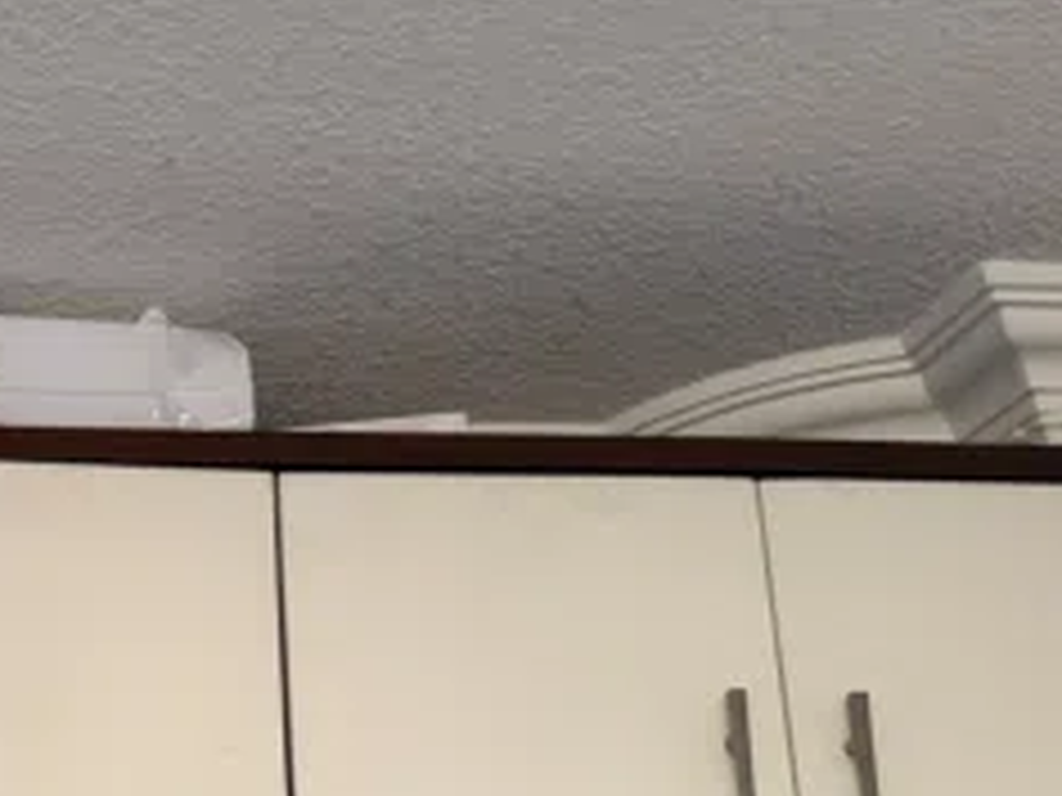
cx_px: -86
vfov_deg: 22.0
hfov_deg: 27.5
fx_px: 1994
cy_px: 729
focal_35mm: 65
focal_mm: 6.76
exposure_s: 1/60
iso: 320
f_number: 1.78
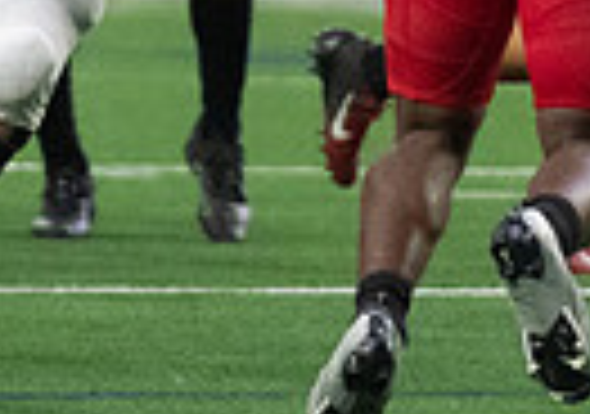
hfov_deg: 1.5
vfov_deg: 1.0
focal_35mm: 1373
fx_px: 22877
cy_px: -295
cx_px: -68
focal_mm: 200
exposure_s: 1/1250
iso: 6400
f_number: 3.2
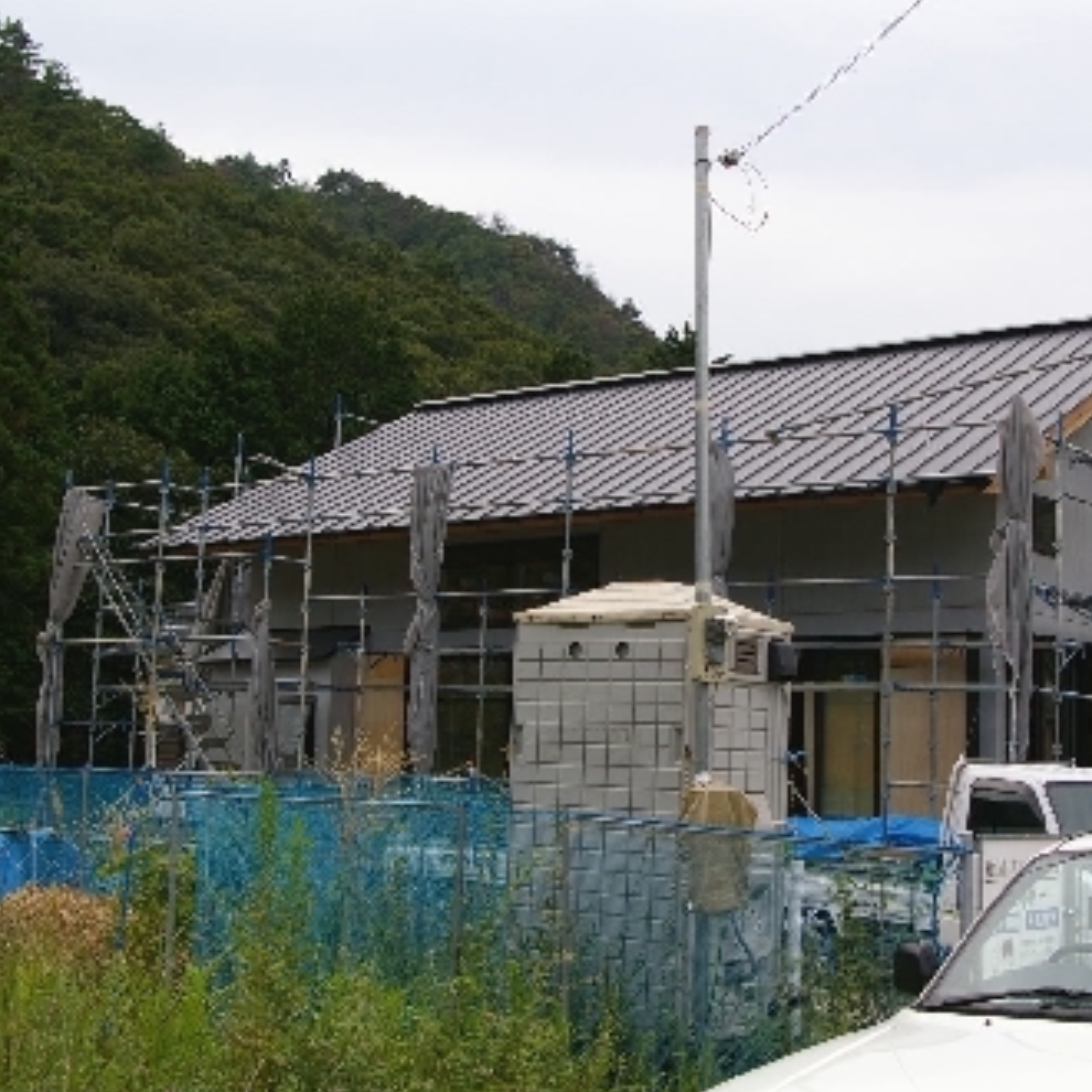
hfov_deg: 31.5
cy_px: 548
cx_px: 665
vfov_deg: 31.6
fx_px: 1927
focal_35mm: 54
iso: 200
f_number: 6.7
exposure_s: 1/180
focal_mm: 28
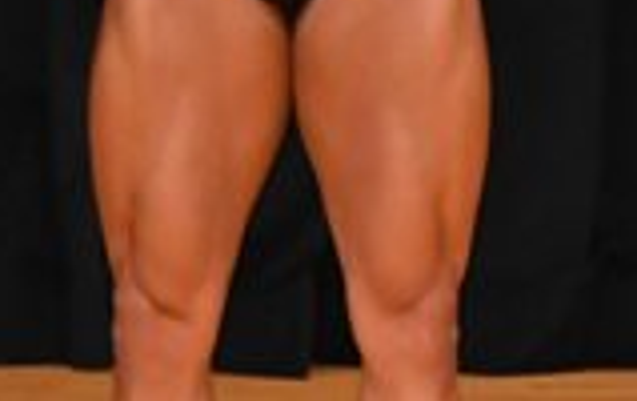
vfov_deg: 1.0
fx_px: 23252
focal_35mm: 1337
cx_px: 1336
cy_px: -56
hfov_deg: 1.6
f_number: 5.6
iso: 4000
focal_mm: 180
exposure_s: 1/400
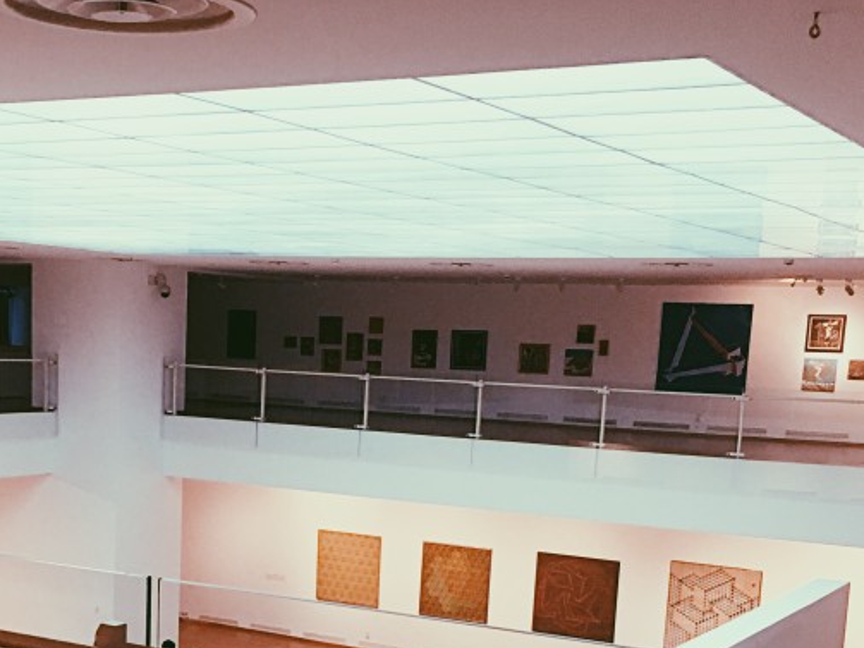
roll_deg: -1.8
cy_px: 602
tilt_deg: -10.4
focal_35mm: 59
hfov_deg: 32.4
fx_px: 1472
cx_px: 273
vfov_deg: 24.0
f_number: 2.2
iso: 50
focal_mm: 4.15
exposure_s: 1/33
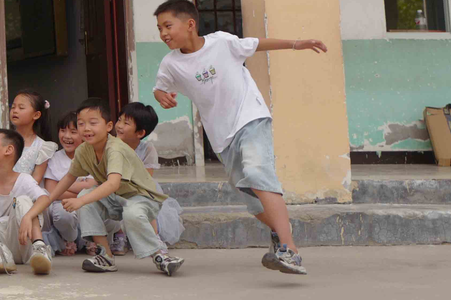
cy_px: -16
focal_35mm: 100
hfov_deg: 17.4
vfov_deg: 13.5
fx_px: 1253
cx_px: -308
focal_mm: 28
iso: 125
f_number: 2
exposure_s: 1/1250
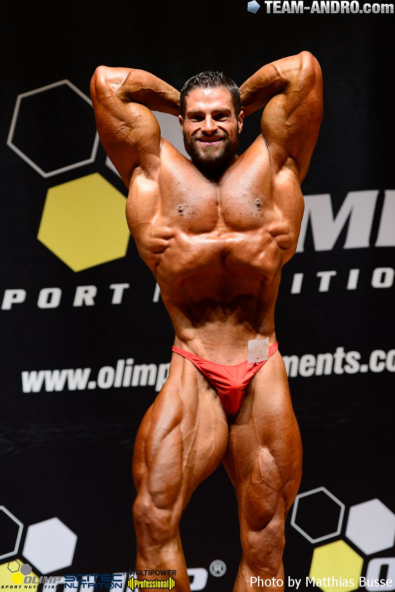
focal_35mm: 110
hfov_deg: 12.5
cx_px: 198
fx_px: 1809
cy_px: 296
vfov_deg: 18.6
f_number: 3.2
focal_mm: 110
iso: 1000
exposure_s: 1/160
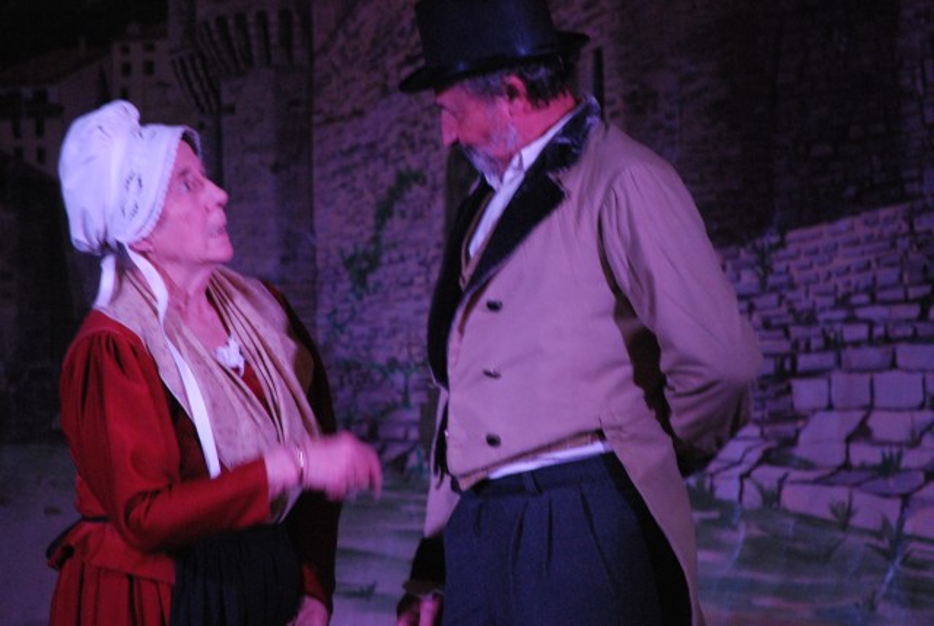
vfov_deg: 4.6
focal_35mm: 300
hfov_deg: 6.9
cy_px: 313
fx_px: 7796
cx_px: 467
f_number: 5.6
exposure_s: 1/50
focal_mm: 200
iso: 1600
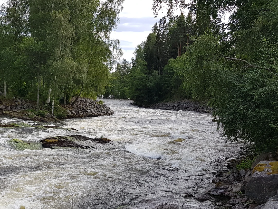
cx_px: 84
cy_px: 165
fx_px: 386
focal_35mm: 48
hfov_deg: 39.0
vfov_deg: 29.6
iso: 40
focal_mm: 4.2
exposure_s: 1/1024
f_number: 1.7
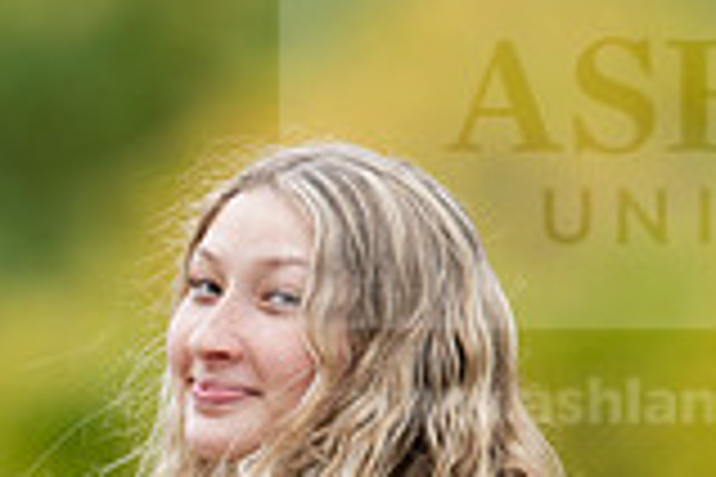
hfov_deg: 1.9
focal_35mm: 1093
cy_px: 497
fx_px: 21737
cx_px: 144
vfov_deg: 1.3
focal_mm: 300
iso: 250
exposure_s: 1/500
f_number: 3.5
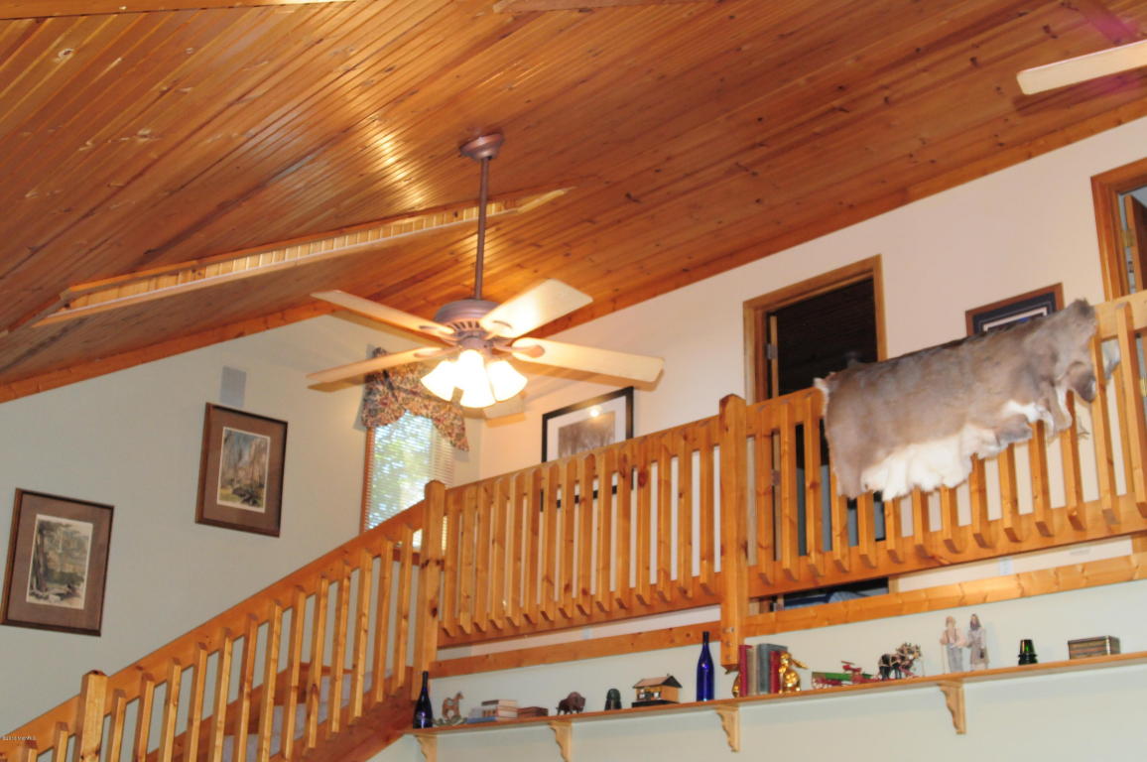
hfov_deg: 46.4
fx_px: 1337
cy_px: 381
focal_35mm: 42
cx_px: 574
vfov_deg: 31.8
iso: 1600
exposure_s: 1/125
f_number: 5.6
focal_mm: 28
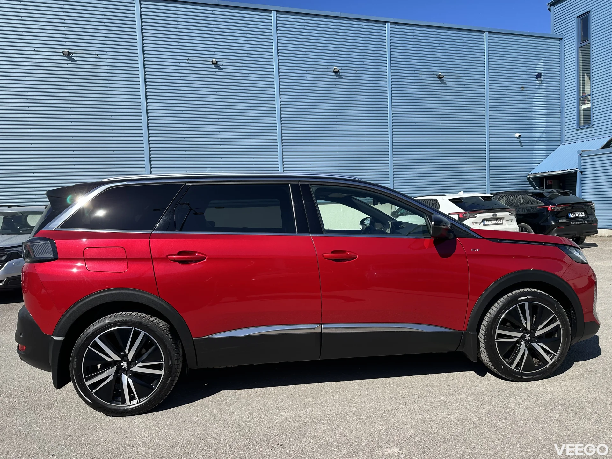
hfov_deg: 71.6
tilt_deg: -3.9
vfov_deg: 56.8
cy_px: 230
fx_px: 424
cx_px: 306
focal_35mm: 24
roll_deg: +3.1
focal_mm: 6.86
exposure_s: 1/3717
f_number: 1.78
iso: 80
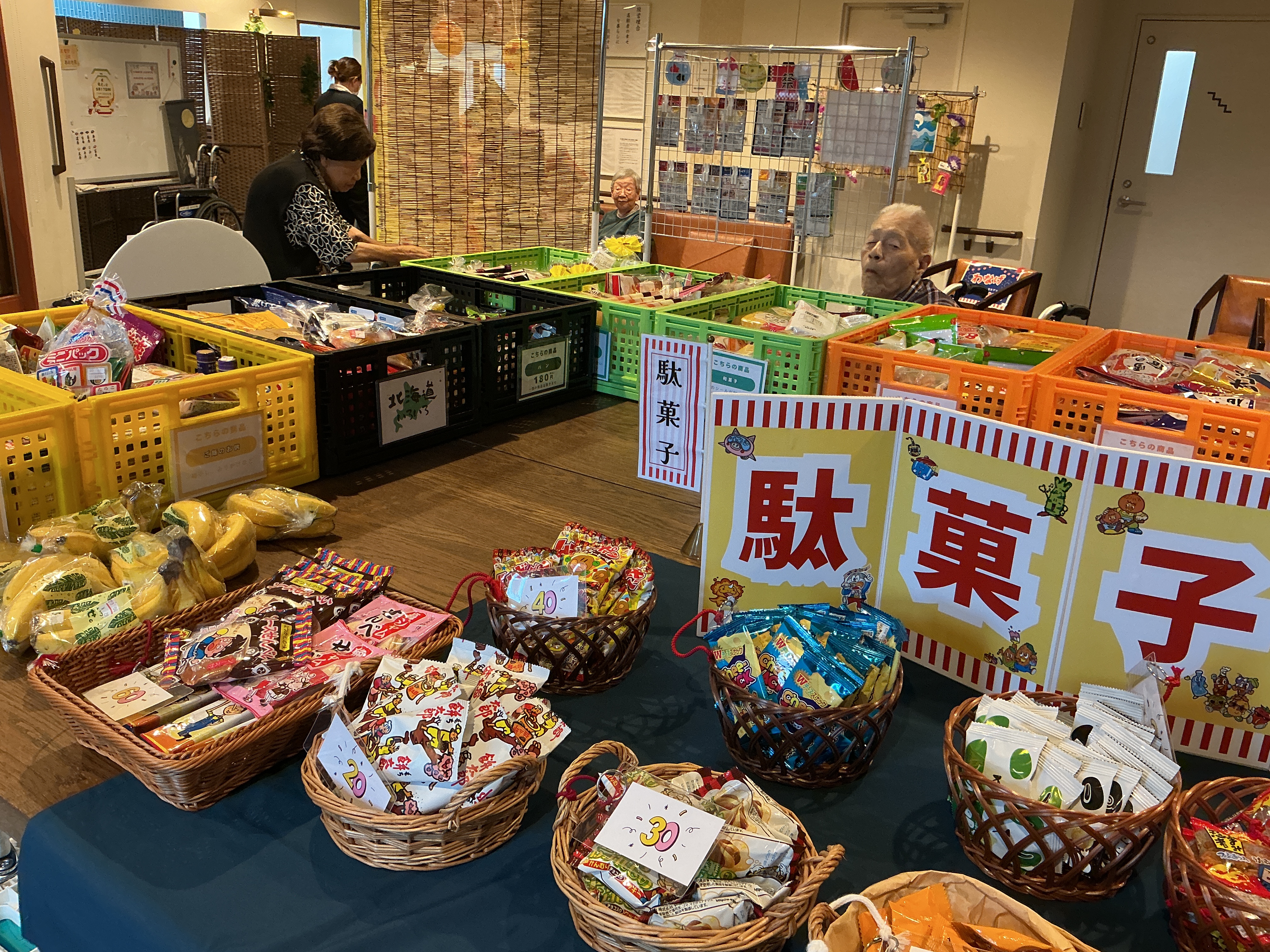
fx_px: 1064
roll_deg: -2.7
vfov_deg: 48.2
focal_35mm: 29
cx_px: 635
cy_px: 476
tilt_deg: -20.2
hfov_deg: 61.7
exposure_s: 1/50
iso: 125
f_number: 1.8
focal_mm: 3
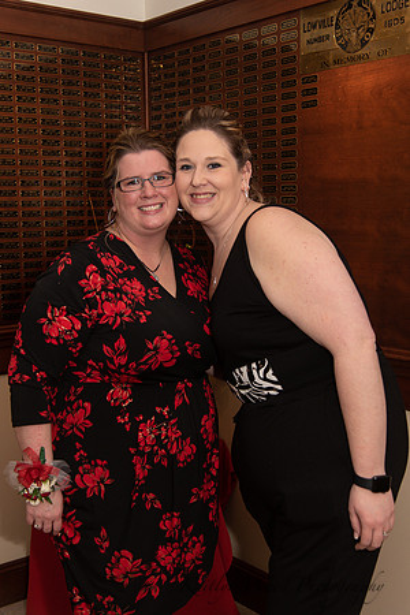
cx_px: 205
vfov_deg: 42.7
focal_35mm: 46
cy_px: 308
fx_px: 786
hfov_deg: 29.2
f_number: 4
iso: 800
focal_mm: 46
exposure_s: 1/200
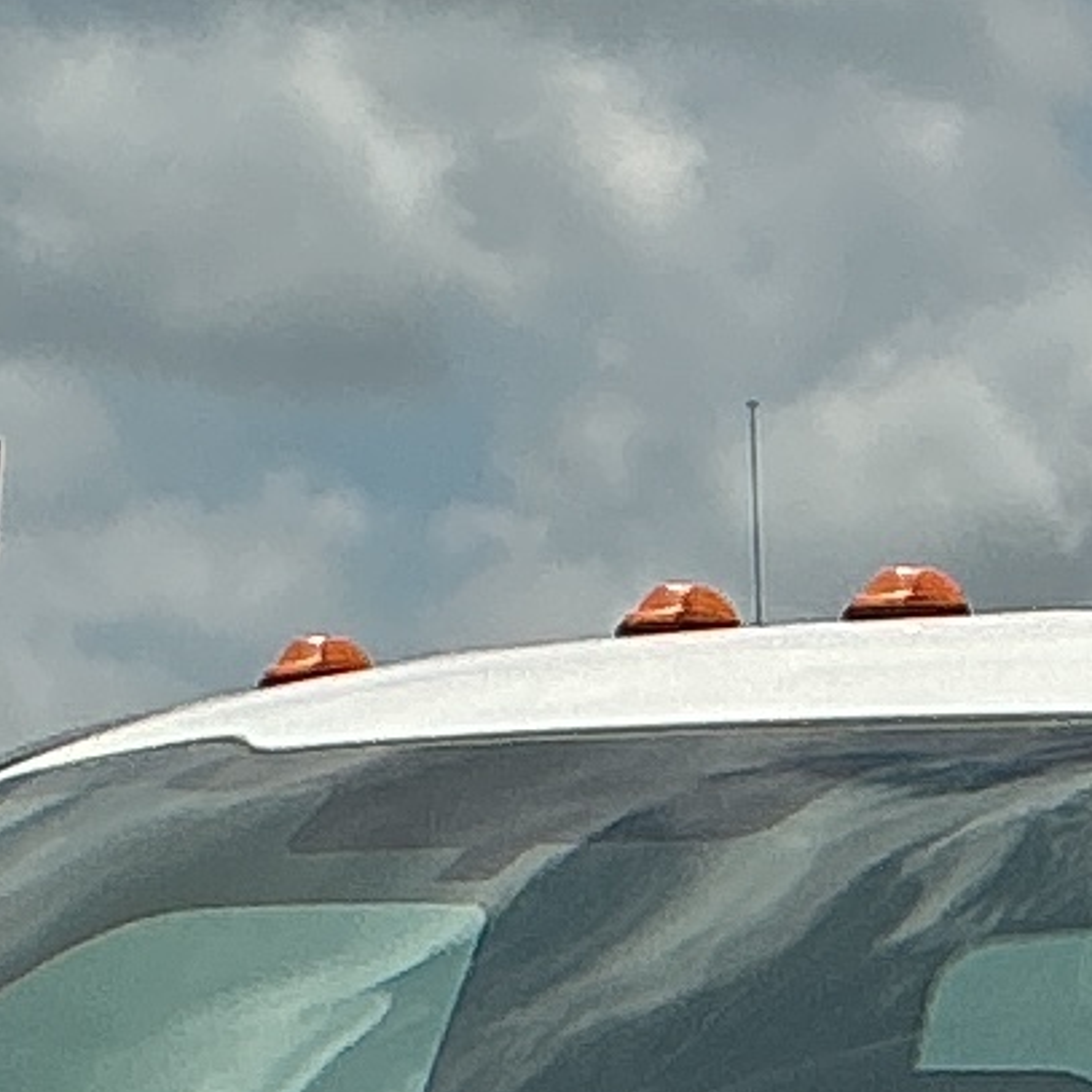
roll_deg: -0.6
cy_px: 2098
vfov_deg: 6.7
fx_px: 9065
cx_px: 1481
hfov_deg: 6.8
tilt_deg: -2.5
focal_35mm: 254
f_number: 1.8
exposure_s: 1/4785
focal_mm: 3
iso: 25
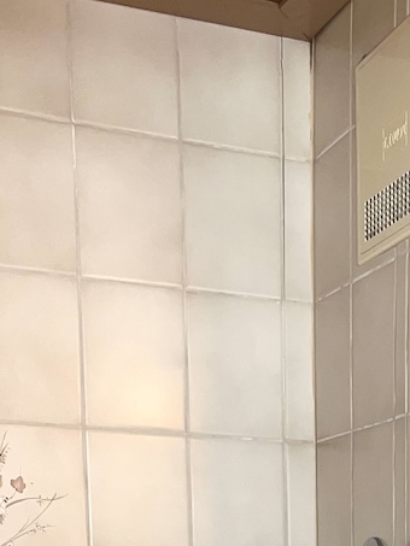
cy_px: 838
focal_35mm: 86
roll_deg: -0.1
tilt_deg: -8.4
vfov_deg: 19.6
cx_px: 426
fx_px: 1357
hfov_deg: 16.7
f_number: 1.5
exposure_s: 1/121
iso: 40
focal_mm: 5.7
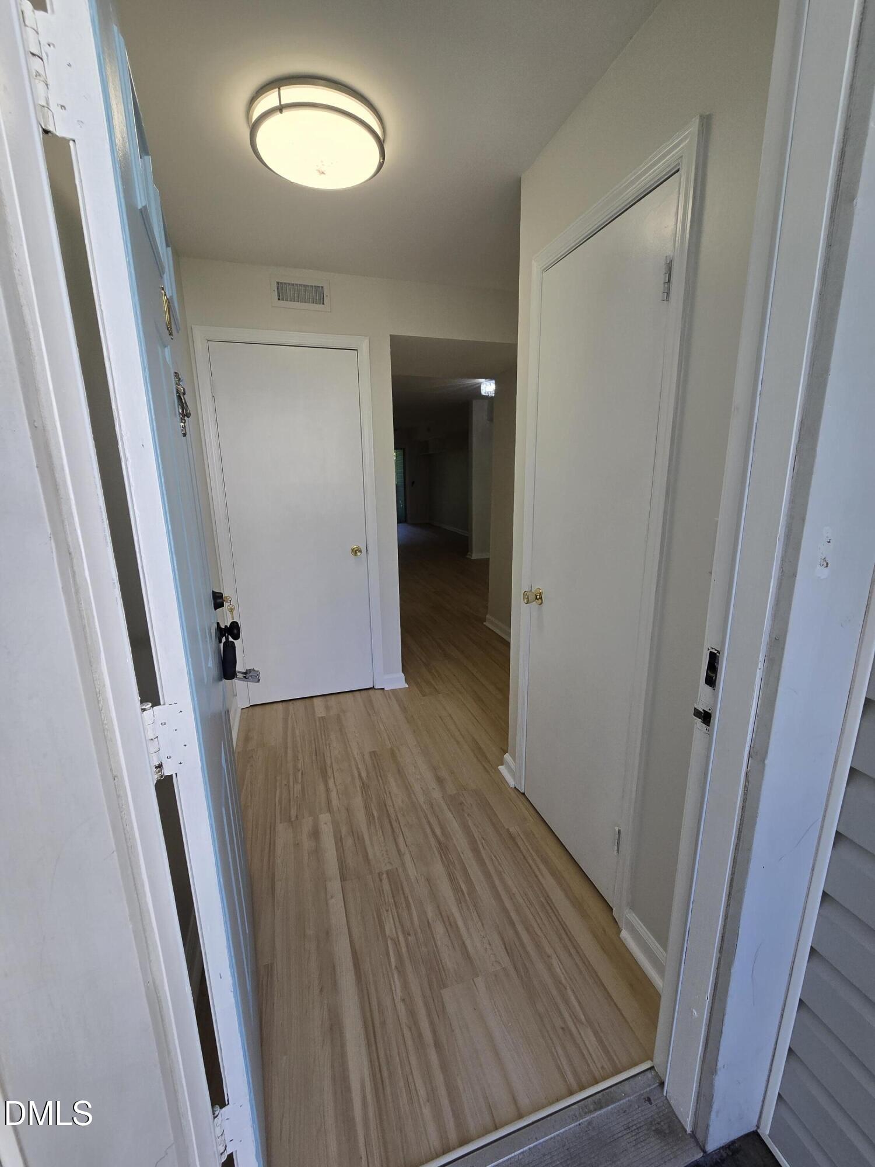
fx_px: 438
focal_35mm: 13
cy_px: 584
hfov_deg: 89.9
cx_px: 438
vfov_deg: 106.2
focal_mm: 2.2
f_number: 2.2
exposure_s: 1/184
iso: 50
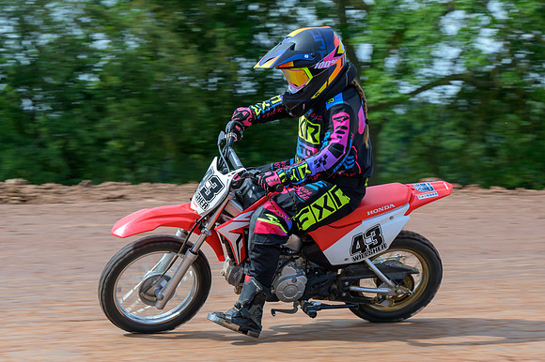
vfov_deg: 9.8
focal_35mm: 140
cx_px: 208
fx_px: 2123
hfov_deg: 14.6
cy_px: 191
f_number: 8
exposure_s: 1/200
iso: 110
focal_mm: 75
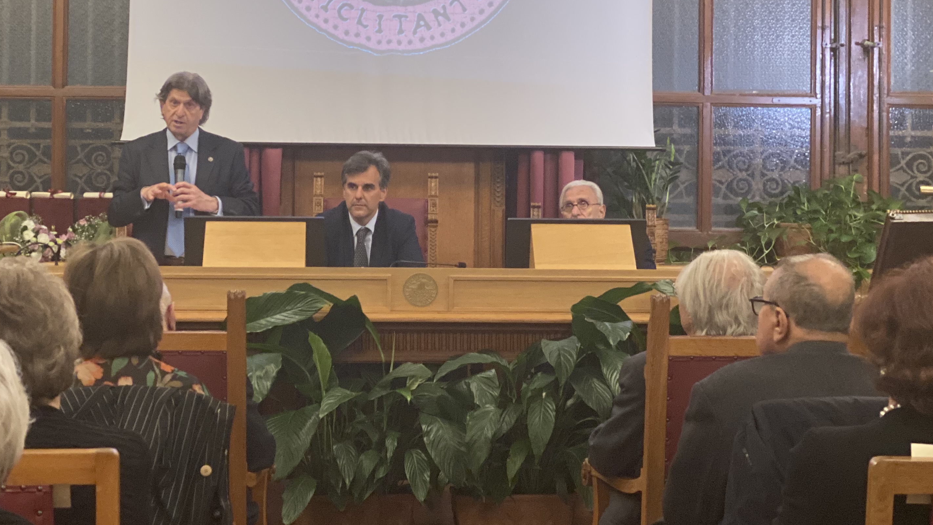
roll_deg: +0.0
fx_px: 1979
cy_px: 142
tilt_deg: +1.3
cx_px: 419
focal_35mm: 80
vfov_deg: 15.1
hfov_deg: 26.5
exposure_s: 1/50
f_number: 2
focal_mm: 6
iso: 320
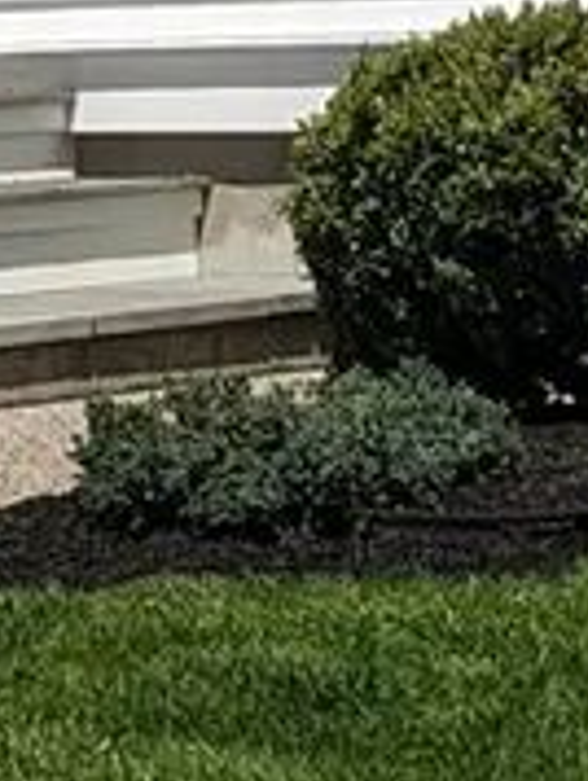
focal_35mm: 207
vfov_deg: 9.4
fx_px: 4677
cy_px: -217
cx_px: -408
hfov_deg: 7.0
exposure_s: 1/5848
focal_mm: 4.38
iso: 83
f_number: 1.73
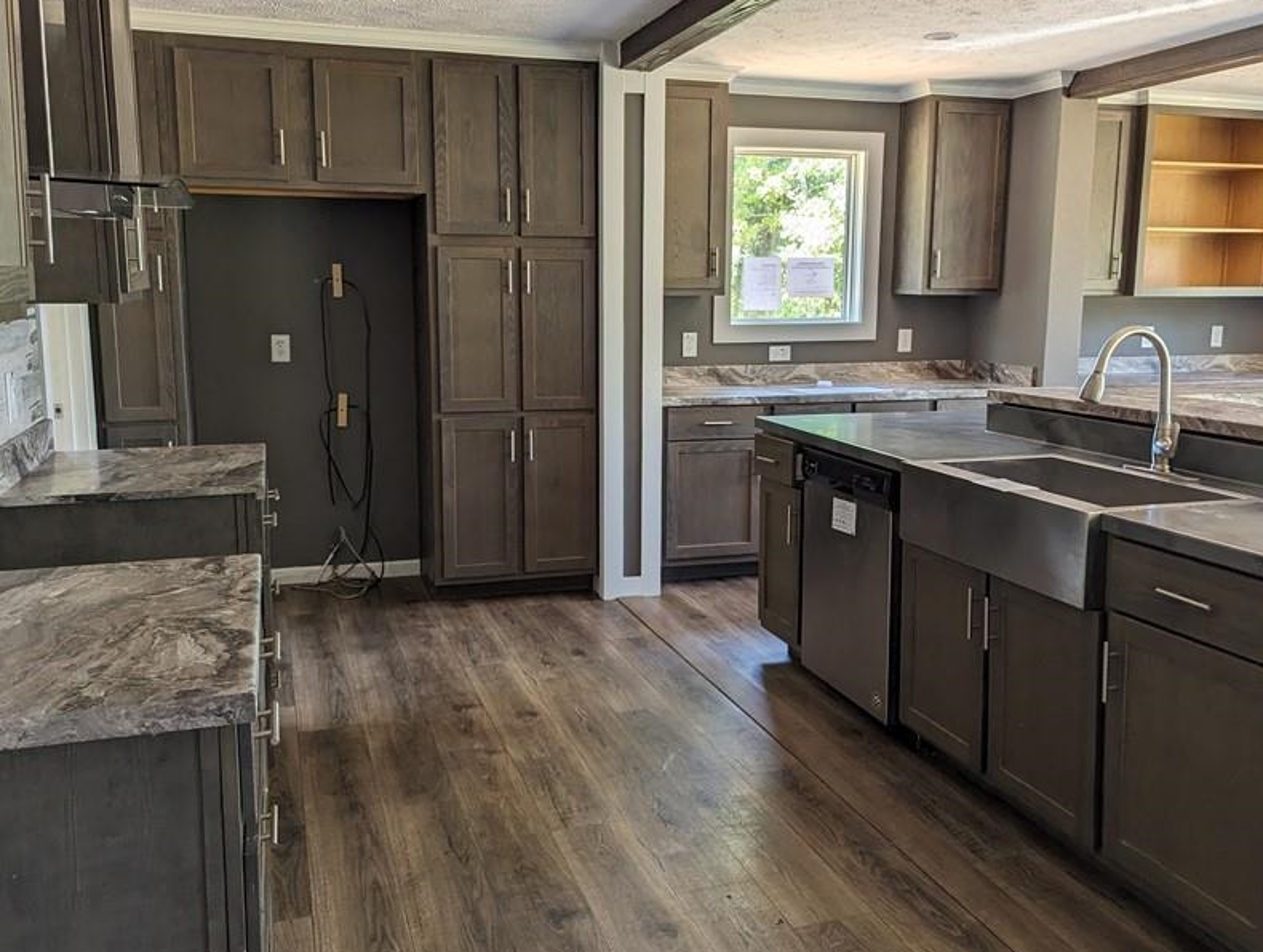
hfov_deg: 58.2
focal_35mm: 31
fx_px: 1133
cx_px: 663
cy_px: 437
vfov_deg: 45.5
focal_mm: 6.81
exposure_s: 1/154
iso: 108
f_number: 1.85
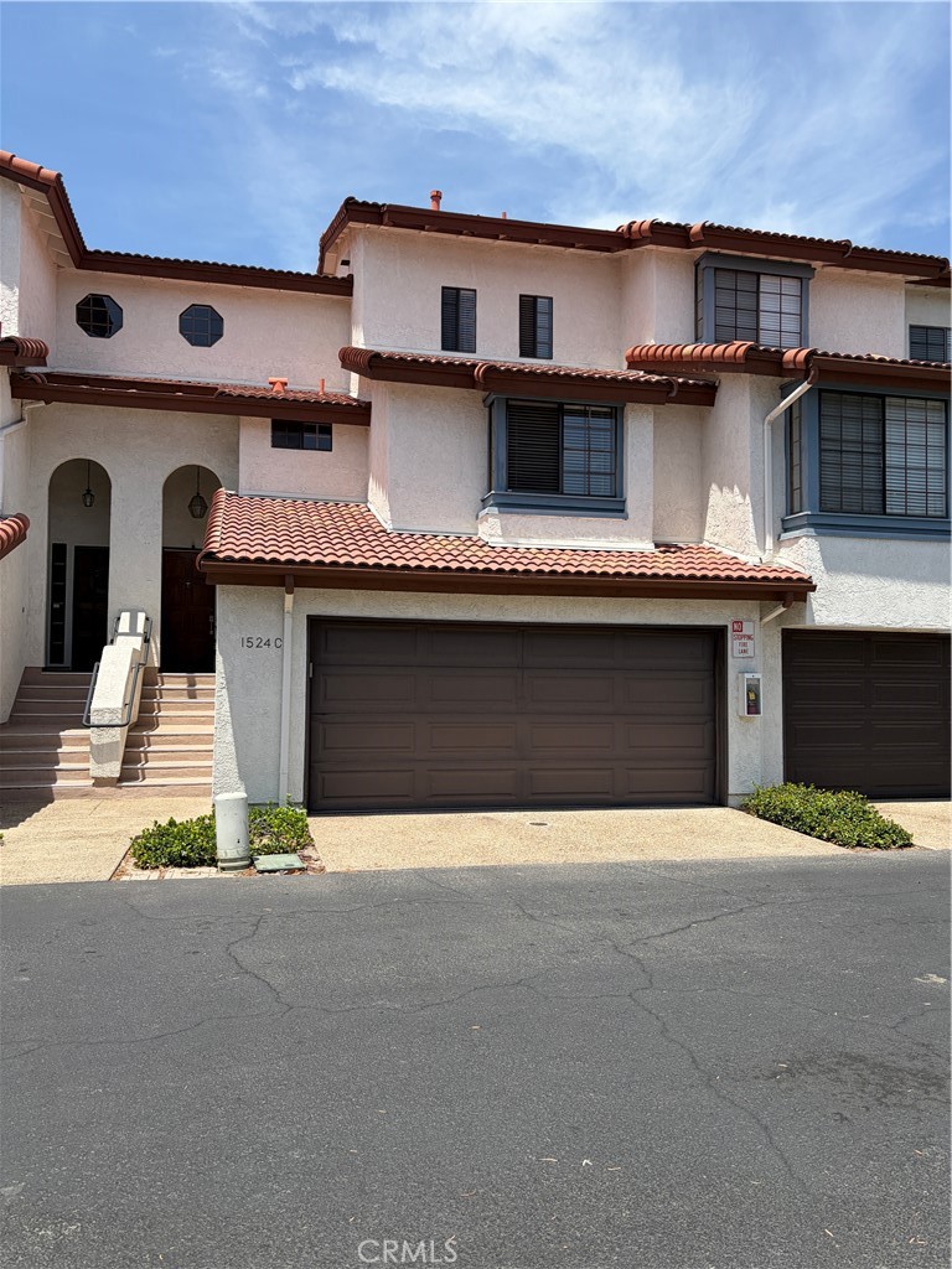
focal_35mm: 26
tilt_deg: +2.4
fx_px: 953
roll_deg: -0.5
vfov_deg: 67.3
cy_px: 634
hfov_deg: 53.1
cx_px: 476
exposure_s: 1/3831
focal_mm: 5.96
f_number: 1.6
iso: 64
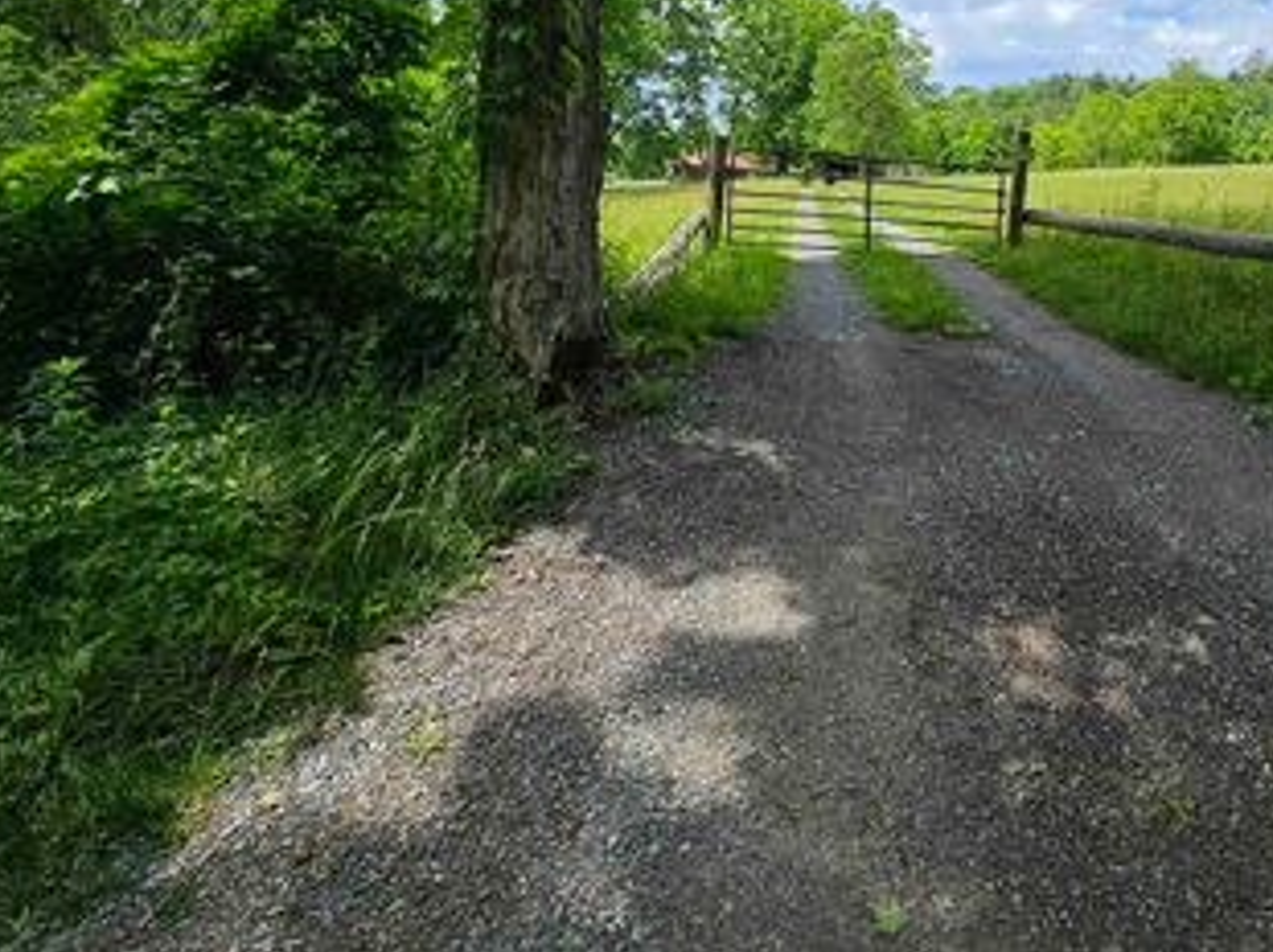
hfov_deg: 75.0
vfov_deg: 58.5
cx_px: 908
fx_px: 772
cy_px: 191
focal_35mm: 21
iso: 50
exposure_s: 1/1614
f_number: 2.2
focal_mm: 2.2
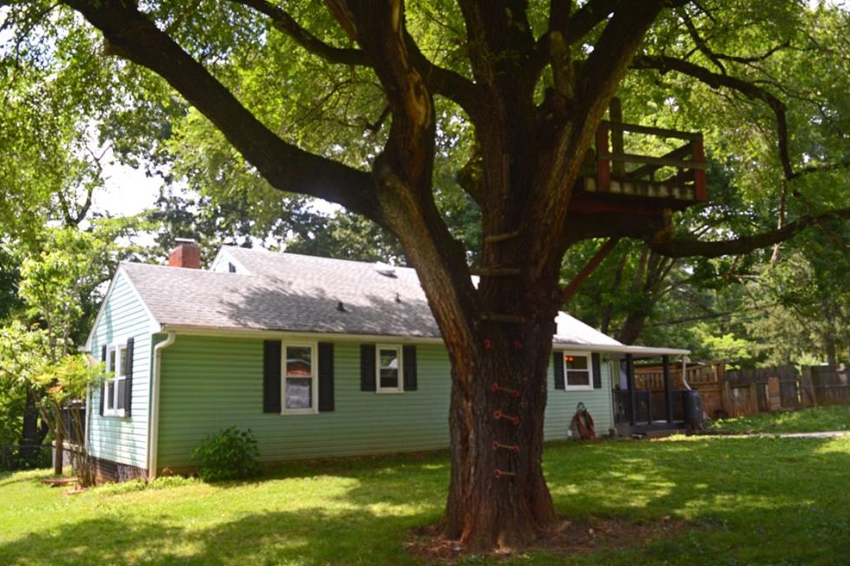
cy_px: 287
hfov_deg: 65.5
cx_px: 416
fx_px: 661
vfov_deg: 46.4
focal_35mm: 28
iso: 360
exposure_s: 1/125
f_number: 5.6
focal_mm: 18
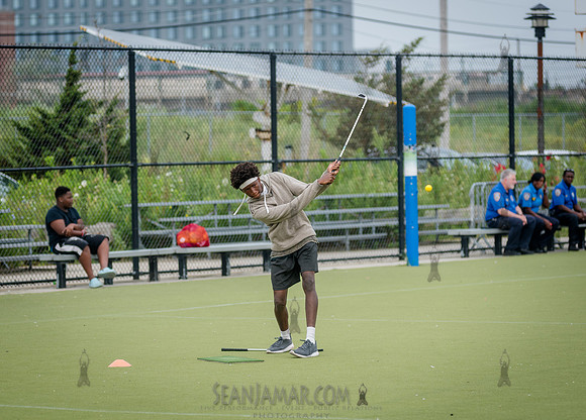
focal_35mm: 184
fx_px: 3068
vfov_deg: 7.8
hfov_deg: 10.9
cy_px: 203
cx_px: 230
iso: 250
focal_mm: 155
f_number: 4
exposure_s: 1/1250
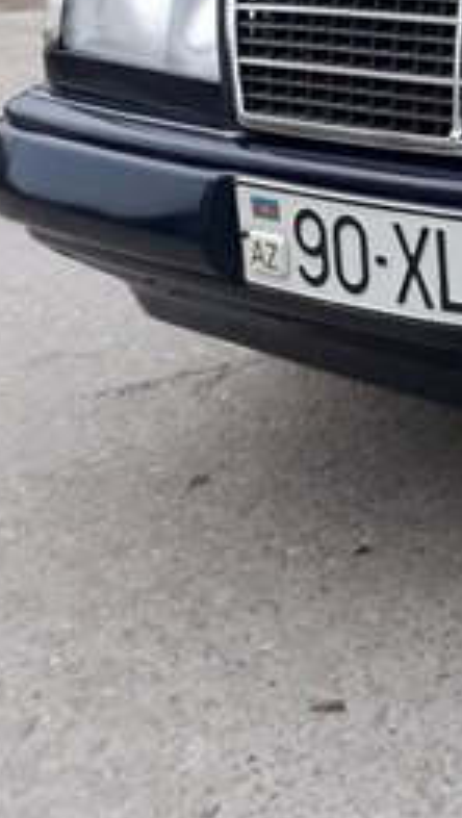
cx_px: 930
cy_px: 148
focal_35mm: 74
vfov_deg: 27.9
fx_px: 1606
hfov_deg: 13.8
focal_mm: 3.6
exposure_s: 1/33
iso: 125
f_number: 1.9
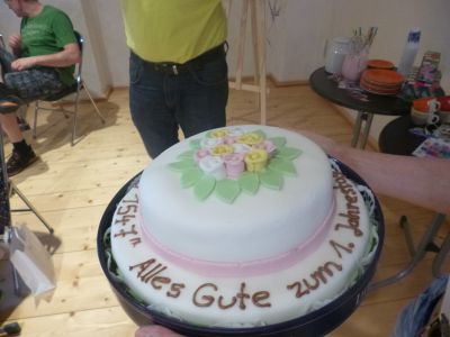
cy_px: 168
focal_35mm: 24
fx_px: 312
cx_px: 225
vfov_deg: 56.8
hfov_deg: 71.6
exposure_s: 1/50
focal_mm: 4.3
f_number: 2.5
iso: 400
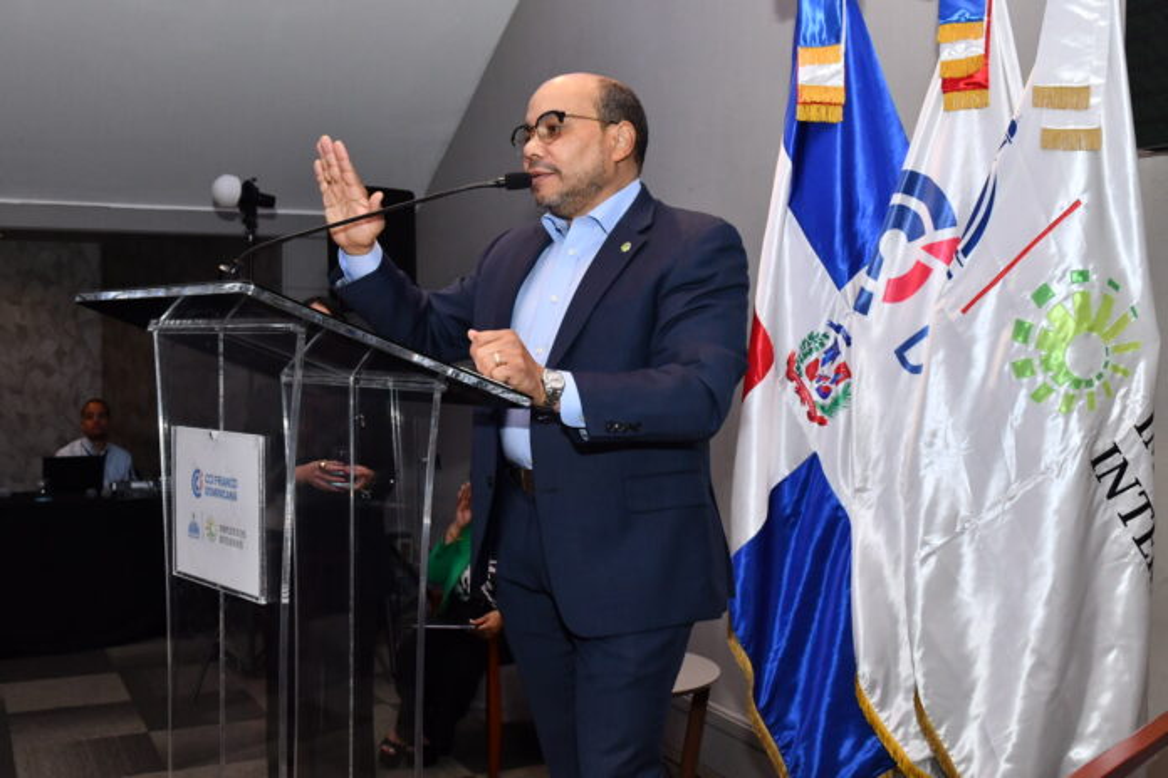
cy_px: 389
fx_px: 1265
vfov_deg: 34.2
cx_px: 584
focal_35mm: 39
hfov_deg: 49.6
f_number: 8
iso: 1250
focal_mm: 26
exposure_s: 1/250
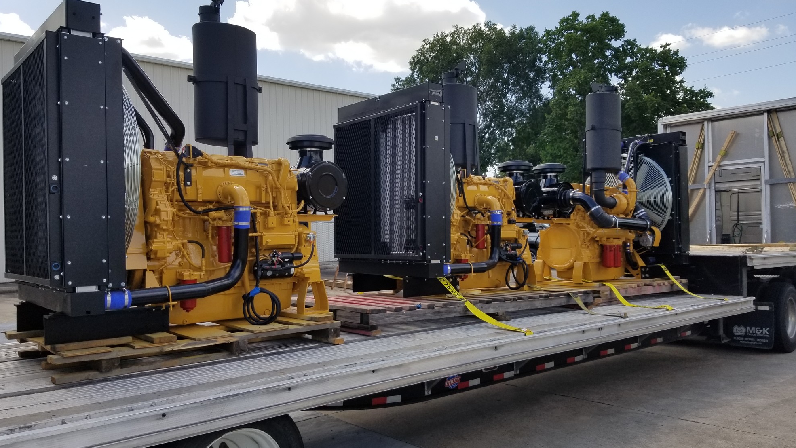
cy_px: 228
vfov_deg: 40.2
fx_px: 612
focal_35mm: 29
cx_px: 393
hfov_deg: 66.1
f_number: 1.7
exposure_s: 1/1912
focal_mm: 4.25
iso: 50
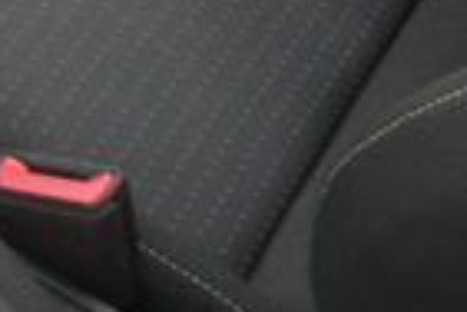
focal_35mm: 174
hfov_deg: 8.9
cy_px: -427
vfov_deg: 7.4
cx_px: -1070
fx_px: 2257
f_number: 9
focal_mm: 16.1
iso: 2000
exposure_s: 1/200
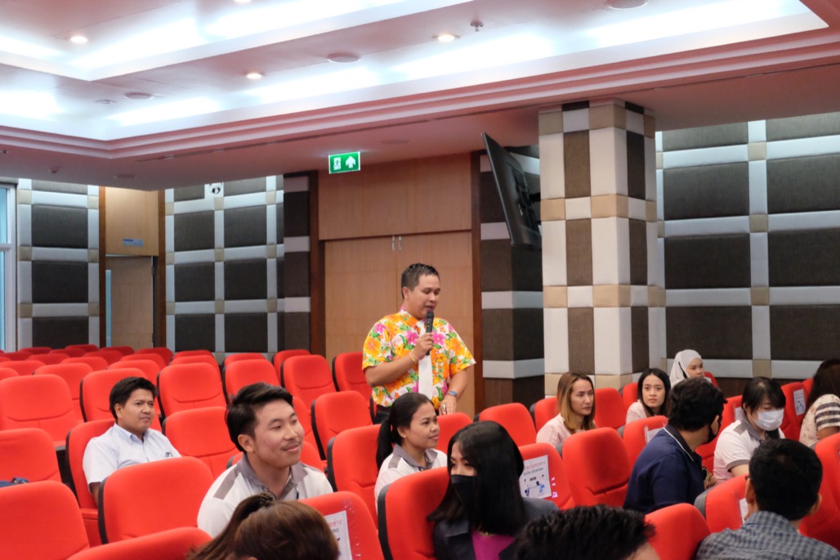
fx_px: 1026
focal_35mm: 44
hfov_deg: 44.5
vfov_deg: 30.5
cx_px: 420
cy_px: 280
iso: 5000
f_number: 4.7
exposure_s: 1/160
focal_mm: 29.5
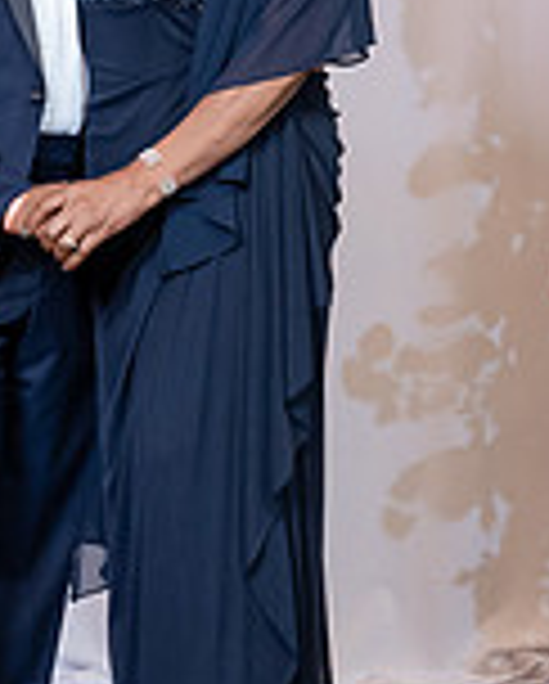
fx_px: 4601
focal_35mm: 227
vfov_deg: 8.5
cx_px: 146
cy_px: 83
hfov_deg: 6.8
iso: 2000
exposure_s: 1/125
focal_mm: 56
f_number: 4
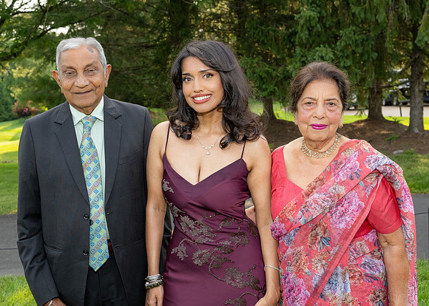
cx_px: 204
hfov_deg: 41.1
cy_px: 147
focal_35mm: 47
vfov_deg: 30.0
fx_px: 572
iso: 720
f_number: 7.1
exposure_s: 1/250
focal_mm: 43
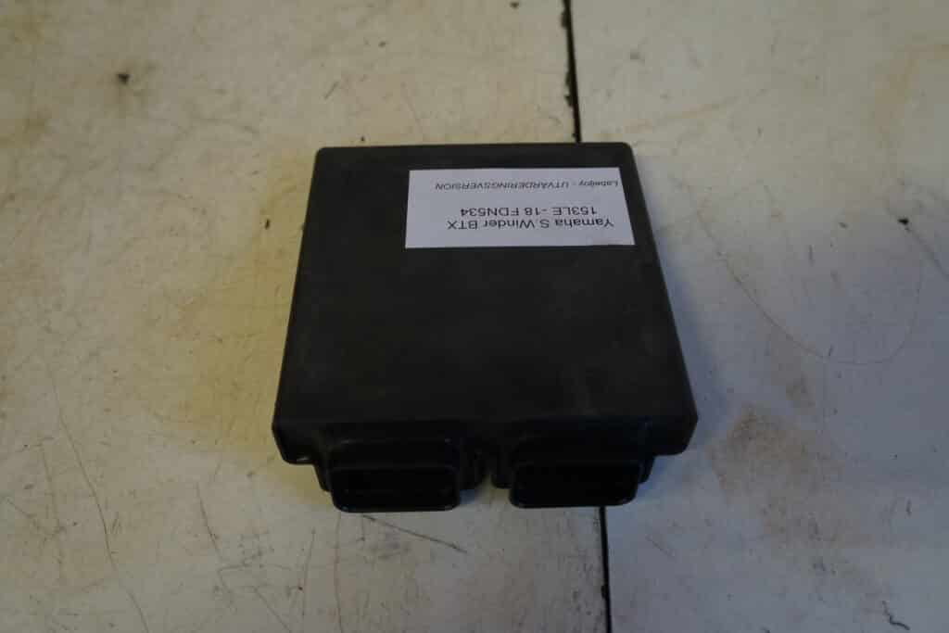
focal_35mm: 30
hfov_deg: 61.9
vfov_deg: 43.6
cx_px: 474
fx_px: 791
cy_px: 316
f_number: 4
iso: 500
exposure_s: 1/60
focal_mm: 20
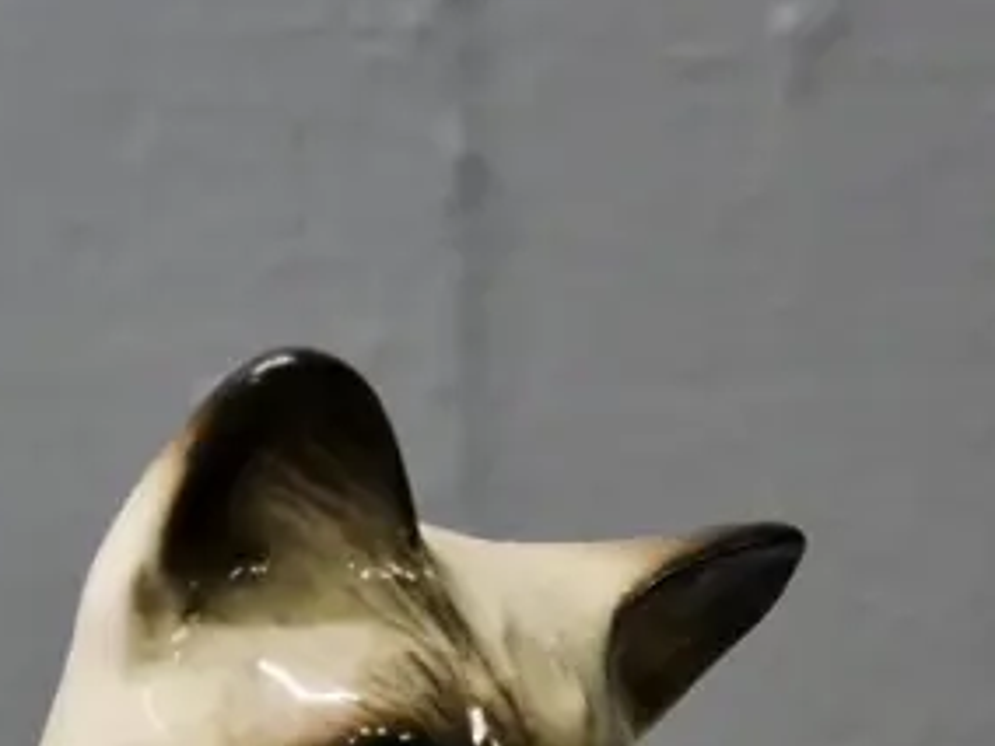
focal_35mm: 195
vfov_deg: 7.4
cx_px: 508
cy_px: 1254
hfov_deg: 10.1
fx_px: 5605
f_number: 4.9
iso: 3200
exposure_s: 1/200
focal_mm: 27
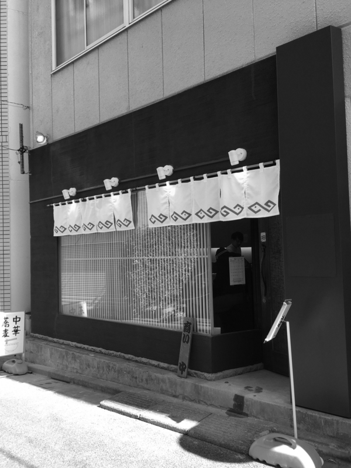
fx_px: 392
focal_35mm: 29
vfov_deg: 61.7
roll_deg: +2.3
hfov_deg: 48.2
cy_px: 234
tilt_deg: +1.9
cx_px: 176
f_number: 2.2
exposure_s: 1/171
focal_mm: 4.15
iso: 25
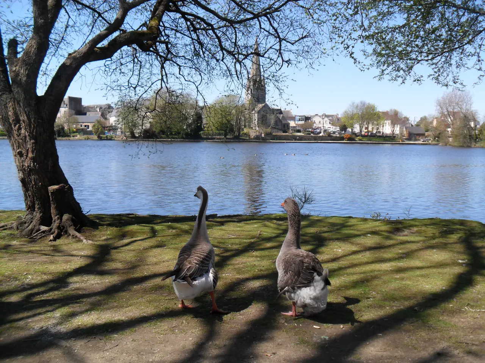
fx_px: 490
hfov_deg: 52.6
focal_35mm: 35
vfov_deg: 40.7
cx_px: 242
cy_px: 182
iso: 80
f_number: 3
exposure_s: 1/750
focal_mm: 6.3
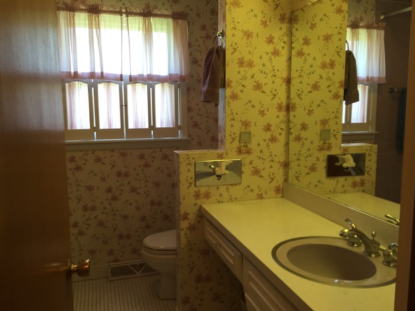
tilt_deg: -7.6
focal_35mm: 30
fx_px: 360
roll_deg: +0.1
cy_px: 160
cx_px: 209
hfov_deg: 60.0
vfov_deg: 46.8
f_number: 2.2
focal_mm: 4.15
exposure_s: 1/40
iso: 40
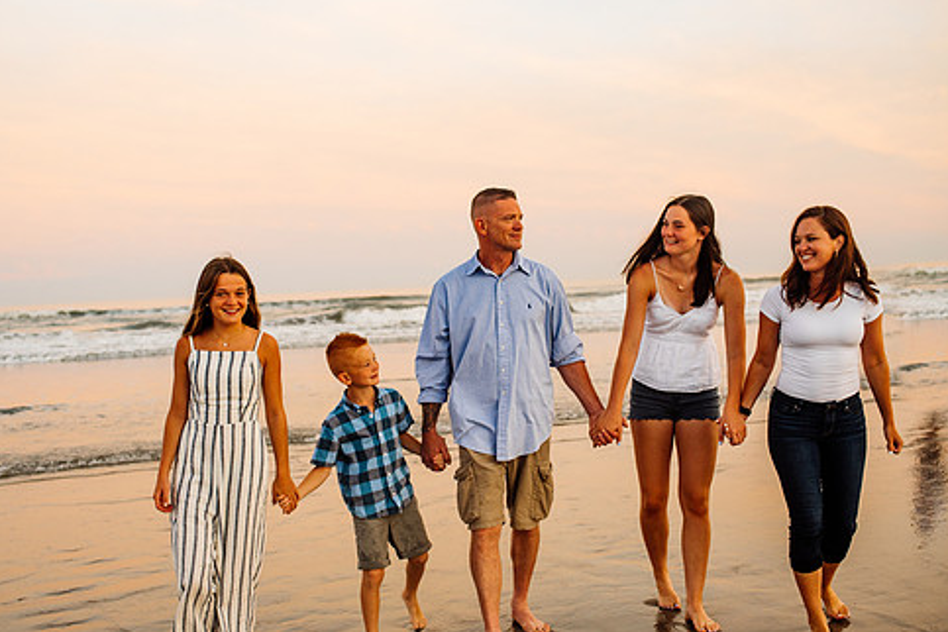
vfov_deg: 31.9
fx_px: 1106
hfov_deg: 46.4
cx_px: 438
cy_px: 323
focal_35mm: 42
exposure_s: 1/320
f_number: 2.8
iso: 320
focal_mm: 35
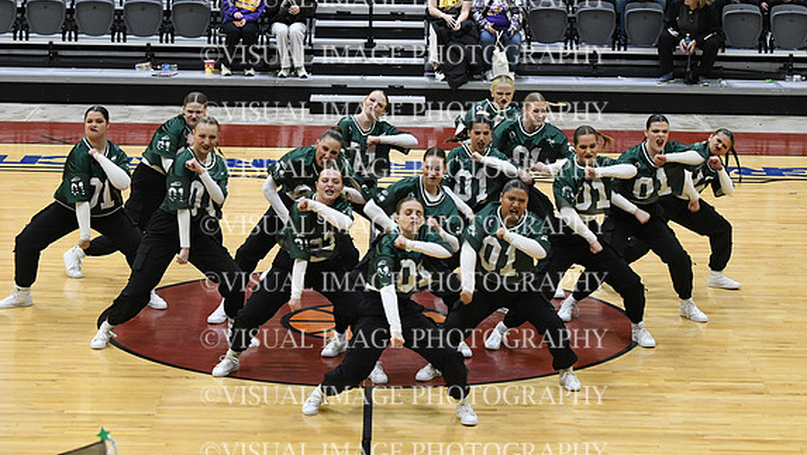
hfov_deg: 17.3
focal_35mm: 124
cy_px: 197
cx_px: 404
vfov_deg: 9.8
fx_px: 2655
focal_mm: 78
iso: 3200
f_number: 4
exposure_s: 1/250
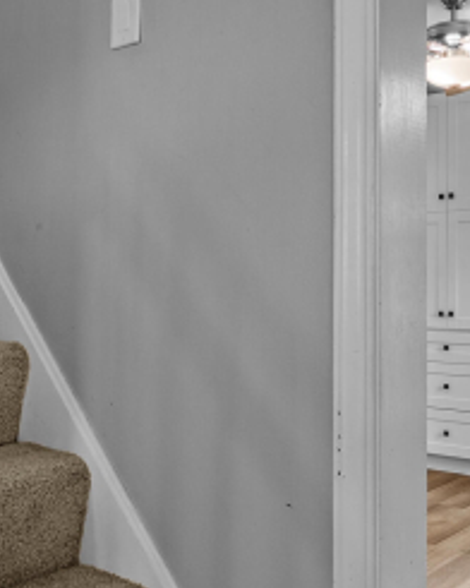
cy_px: 276
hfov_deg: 32.5
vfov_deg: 40.3
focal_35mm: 46
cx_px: 315
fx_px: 800
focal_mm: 16
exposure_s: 1
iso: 400
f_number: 11
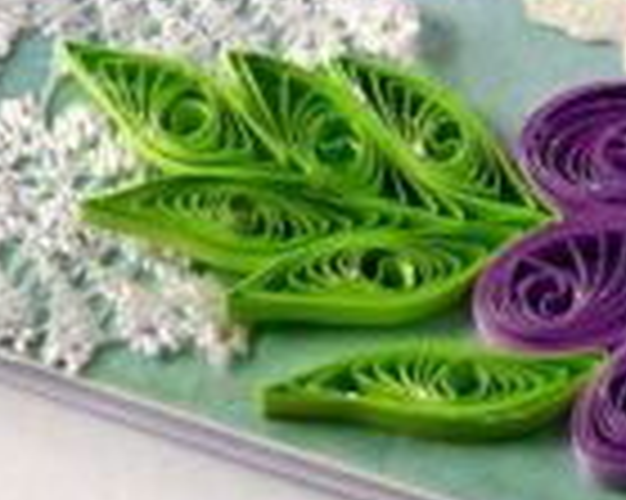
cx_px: 793
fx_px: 4221
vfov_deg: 6.6
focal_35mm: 228
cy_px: -351
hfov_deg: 8.4
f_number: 2.8
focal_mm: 9.8
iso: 100
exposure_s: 1/200
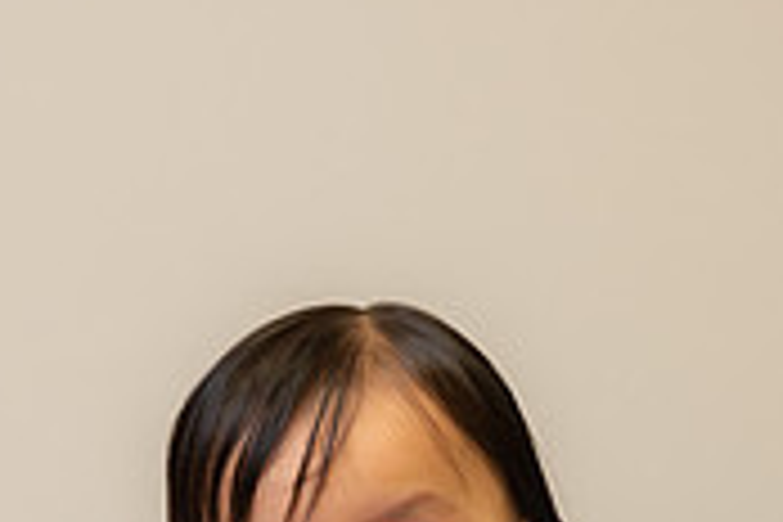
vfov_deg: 6.5
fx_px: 4502
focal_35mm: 207
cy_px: 808
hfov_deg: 9.9
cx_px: 464
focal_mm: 62
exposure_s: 1/125
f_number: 3.2
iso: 640
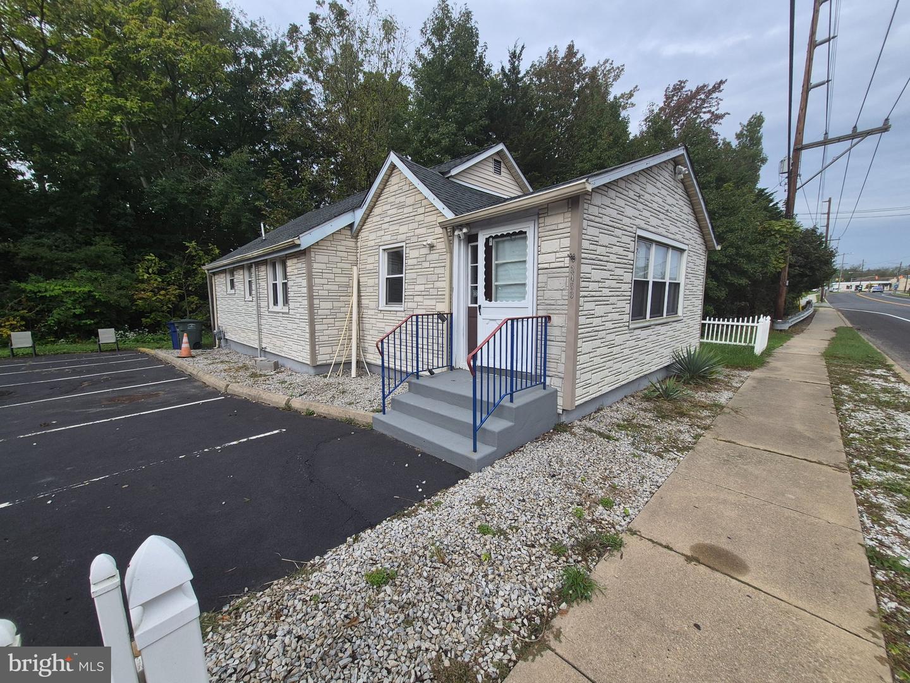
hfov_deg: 106.2
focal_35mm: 13
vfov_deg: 89.9
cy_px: 342
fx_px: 342
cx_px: 455
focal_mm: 1.74
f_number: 2.2
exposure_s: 1/670
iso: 40
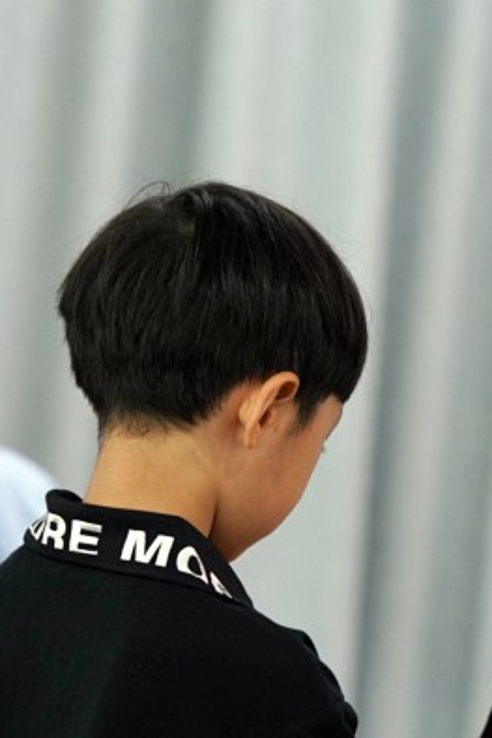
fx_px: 7160
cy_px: 402
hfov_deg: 3.9
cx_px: 516
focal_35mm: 349
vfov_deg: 5.9
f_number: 4
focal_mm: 153
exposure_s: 1/160
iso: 1250
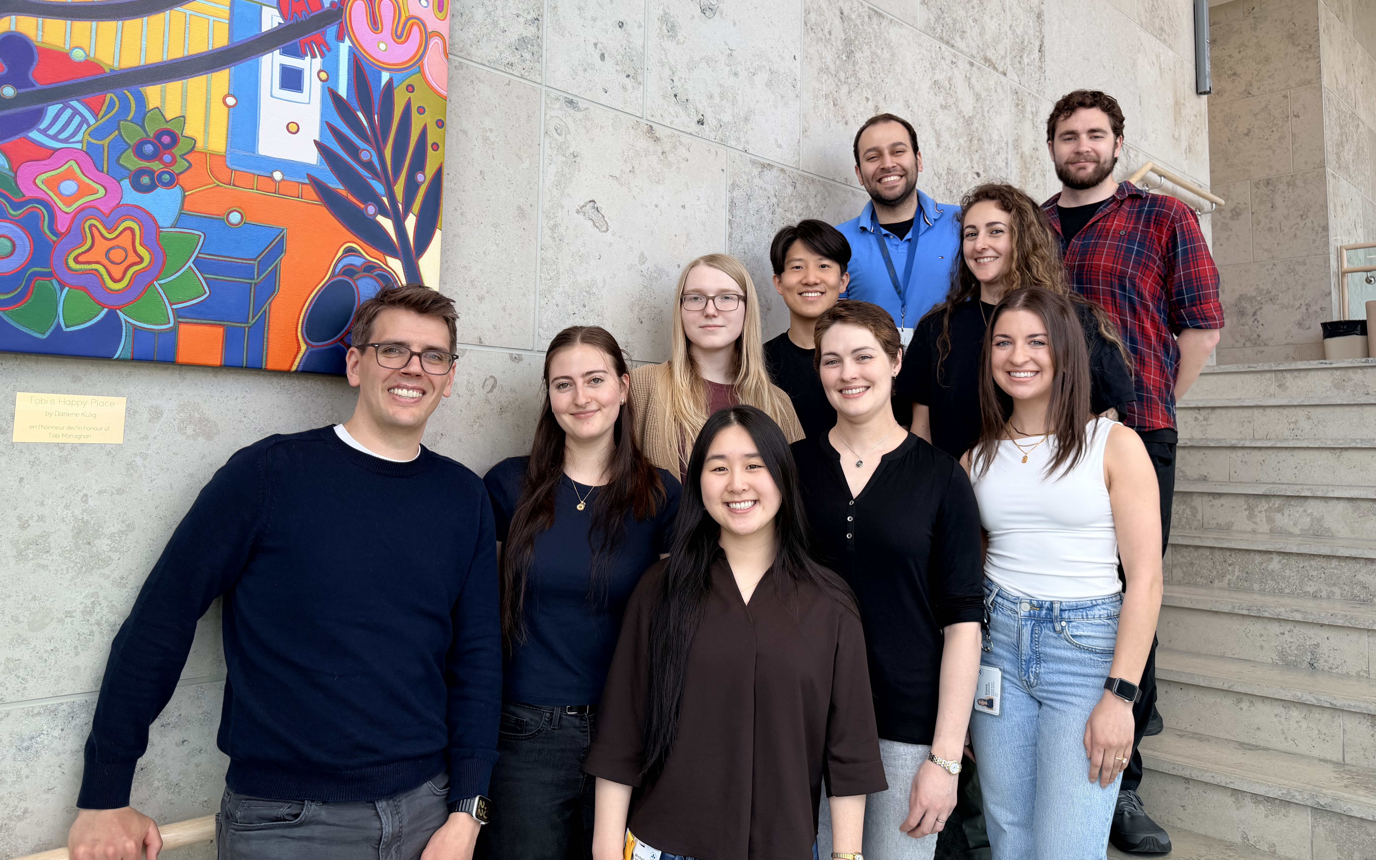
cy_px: 344
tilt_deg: +6.1
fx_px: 975
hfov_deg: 70.4
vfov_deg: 47.3
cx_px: 695
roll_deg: -1.2
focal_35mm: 26
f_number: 1.78
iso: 80
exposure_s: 1/330
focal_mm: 6.76
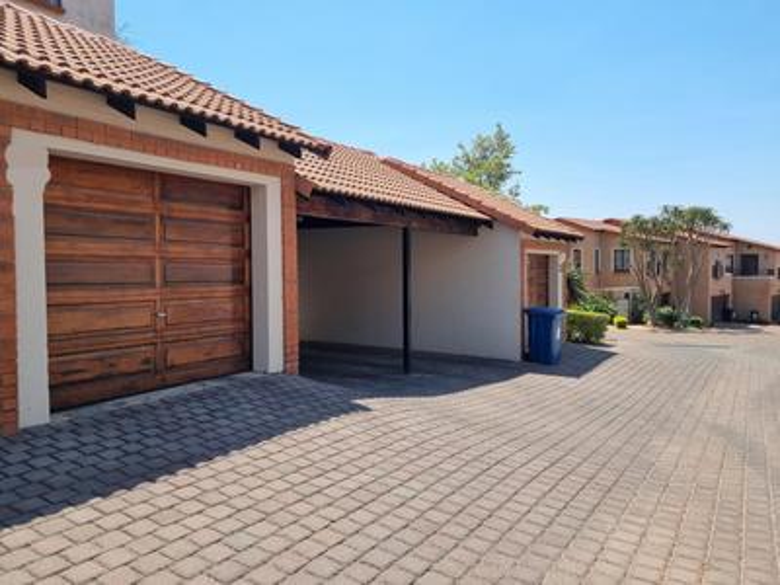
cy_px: 292
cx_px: 390
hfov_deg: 67.3
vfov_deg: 53.1
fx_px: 586
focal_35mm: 26
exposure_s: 1/2500
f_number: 1.8
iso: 50
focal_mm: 5.4
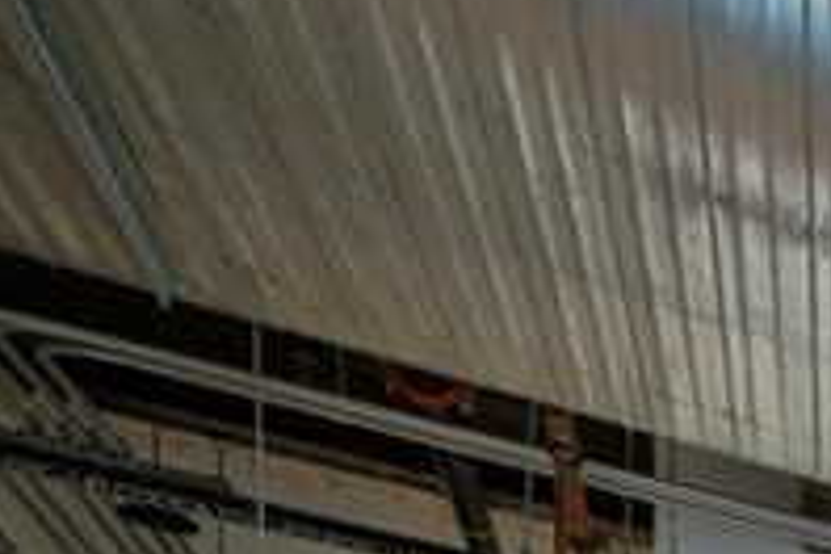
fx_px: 1431
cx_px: 1998
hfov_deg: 15.2
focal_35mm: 62
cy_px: 1297
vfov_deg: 14.7
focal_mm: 12
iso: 100
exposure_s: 1/250
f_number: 4
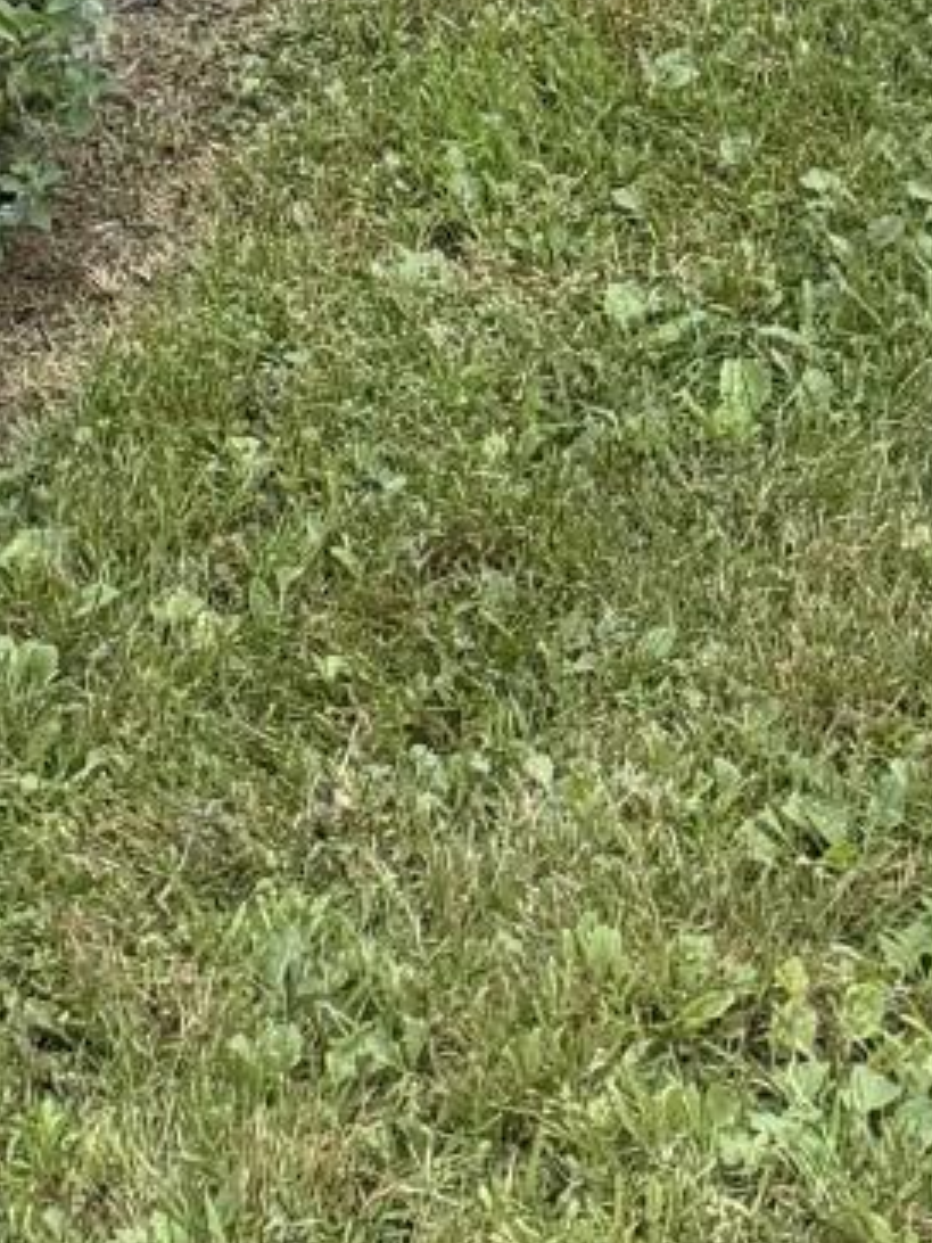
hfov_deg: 10.8
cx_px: -505
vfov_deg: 11.8
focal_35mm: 132
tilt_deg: -4.8
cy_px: -1830
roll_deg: +1.8
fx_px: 4739
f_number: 1.78
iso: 200
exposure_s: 1/73
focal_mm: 6.76
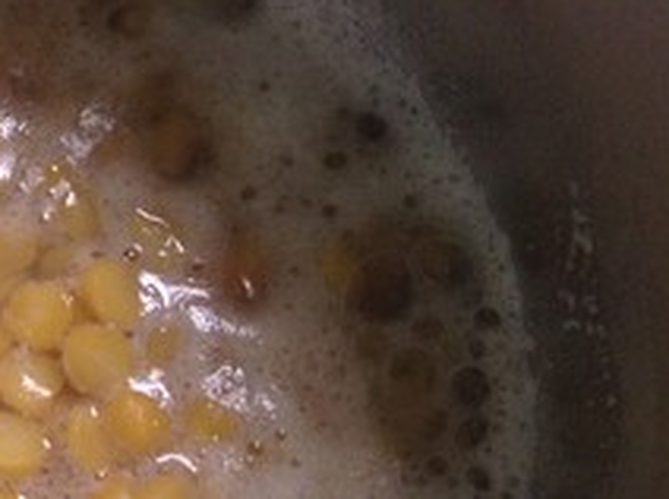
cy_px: 384
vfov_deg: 18.7
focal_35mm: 78
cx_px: -101
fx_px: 1504
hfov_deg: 23.3
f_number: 2.4
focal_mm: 3.3
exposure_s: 1/24
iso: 100
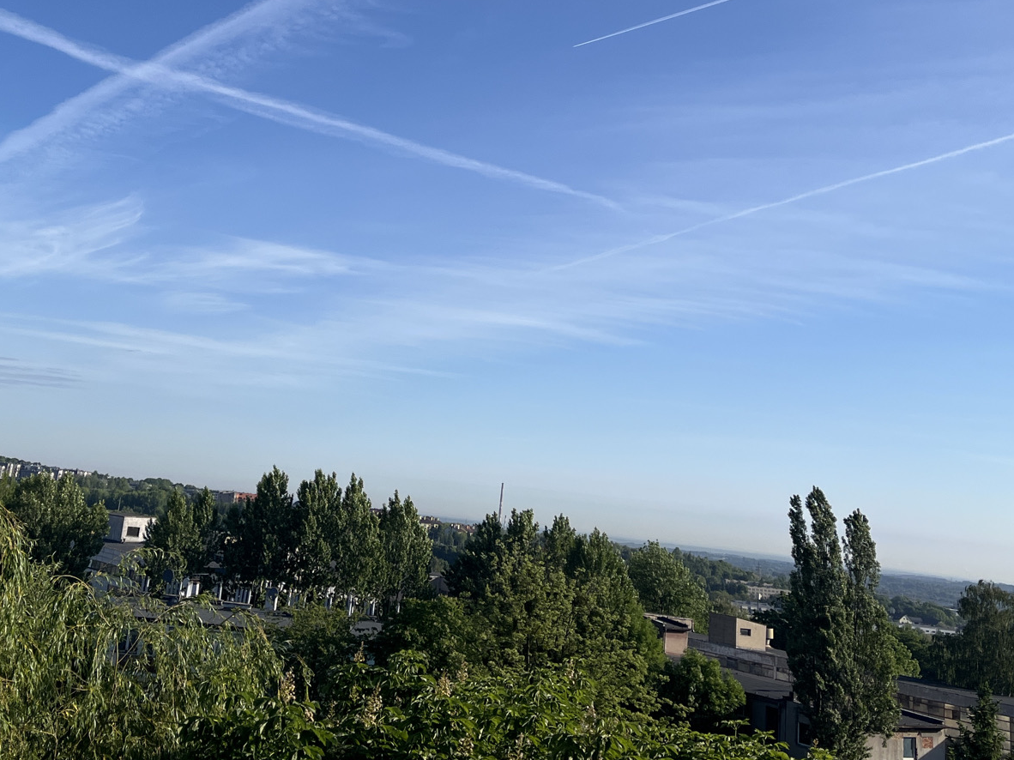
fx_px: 1289
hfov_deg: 42.9
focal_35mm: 44
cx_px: 448
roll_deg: -6.7
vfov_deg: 31.8
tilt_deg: +16.6
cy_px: 127
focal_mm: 5.1
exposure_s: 1/4016
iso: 50
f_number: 1.6
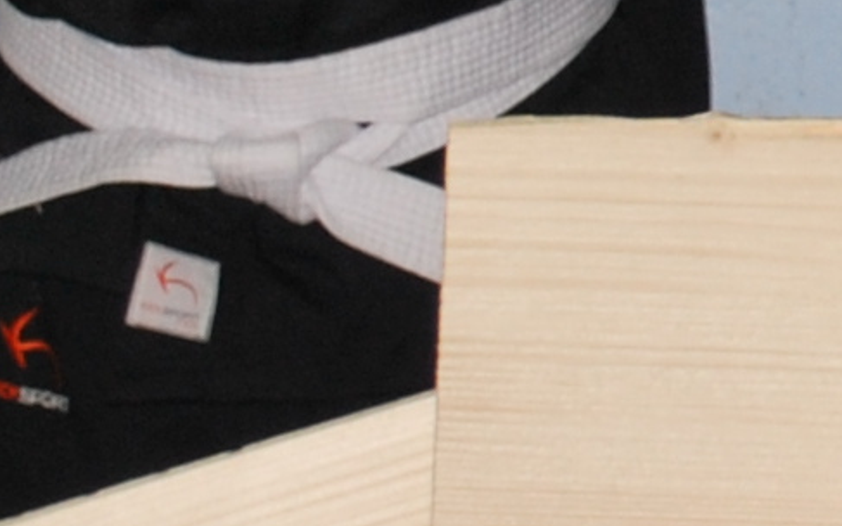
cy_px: -459
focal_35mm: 438
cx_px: 1881
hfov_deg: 4.7
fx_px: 10047
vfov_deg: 3.0
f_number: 5.3
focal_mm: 36
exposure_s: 1/60
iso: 250
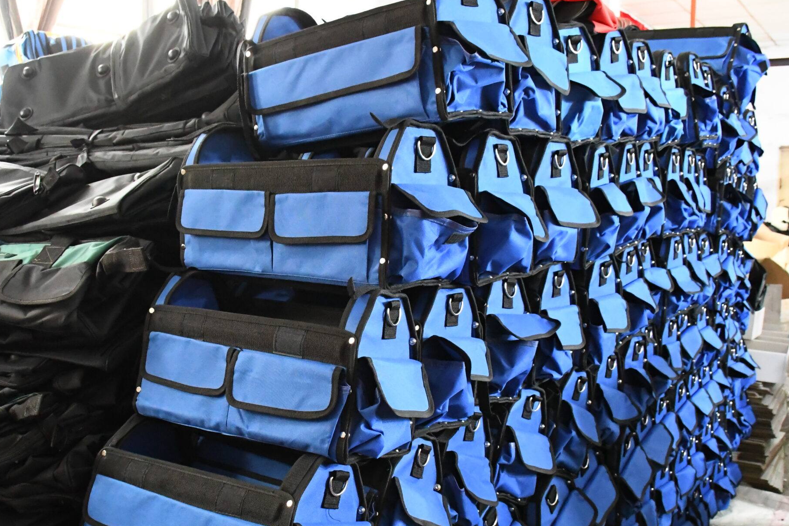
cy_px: 330
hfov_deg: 50.5
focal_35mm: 38
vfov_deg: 34.9
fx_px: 833
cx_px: 334
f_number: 5.6
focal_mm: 18
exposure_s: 1/30
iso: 11400
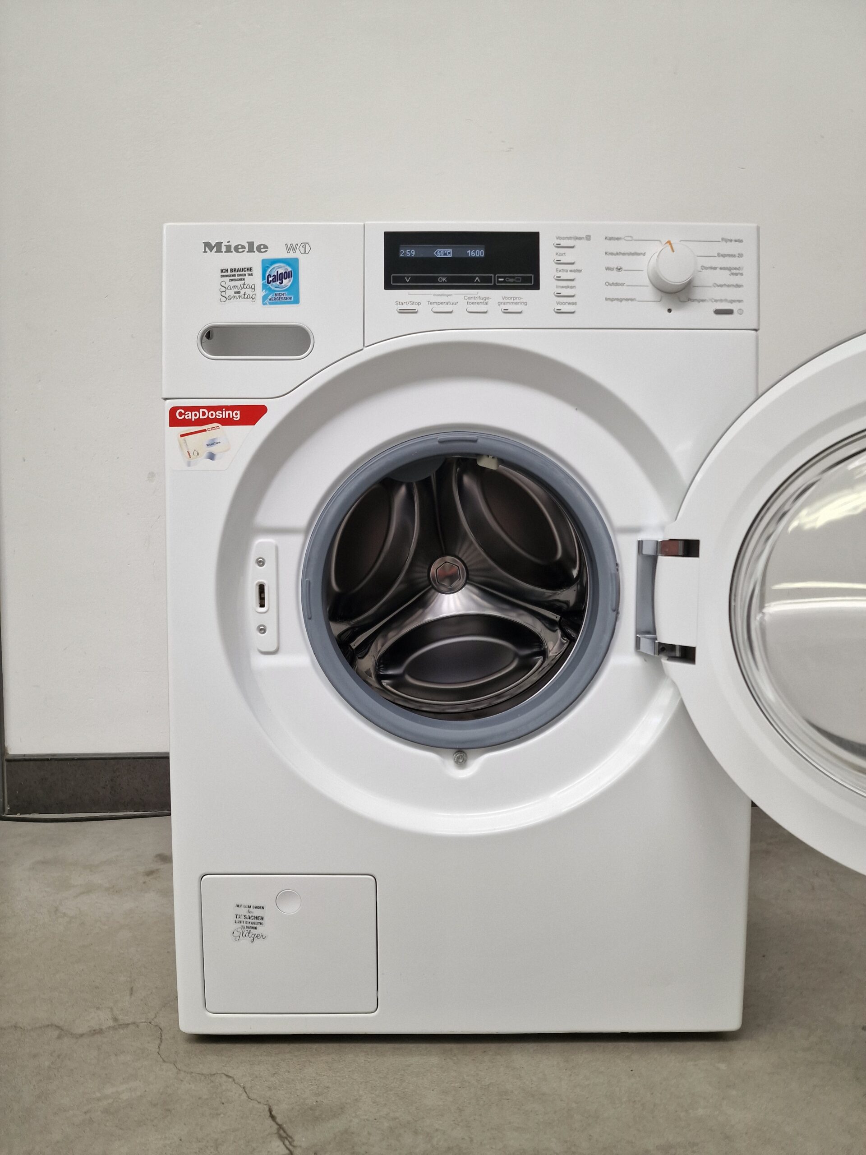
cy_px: 578
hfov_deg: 58.9
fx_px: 767
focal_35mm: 23
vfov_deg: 73.9
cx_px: 433
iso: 100
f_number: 1.8
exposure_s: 1/100
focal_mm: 6.4
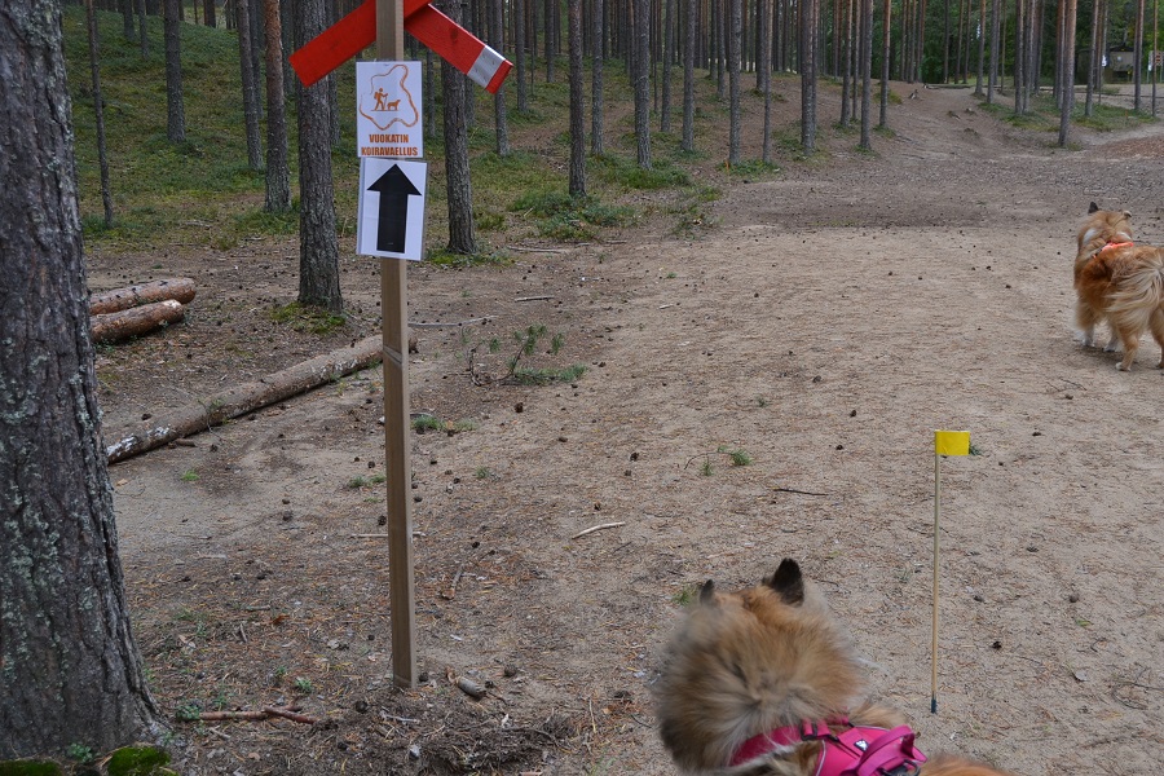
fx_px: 1261
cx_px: 582
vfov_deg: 34.2
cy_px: 388
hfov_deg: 49.6
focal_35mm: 39
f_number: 5.6
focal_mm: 26
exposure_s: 1/125
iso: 250
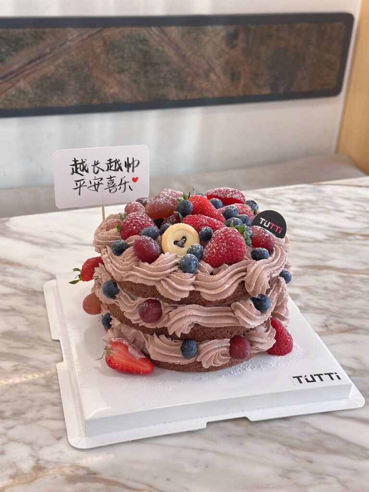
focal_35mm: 48
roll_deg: -4.0
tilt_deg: -26.8
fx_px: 682
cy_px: 246
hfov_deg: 30.3
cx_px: 184
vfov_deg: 39.7
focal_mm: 6.86
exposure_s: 1/50
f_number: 1.78
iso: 160
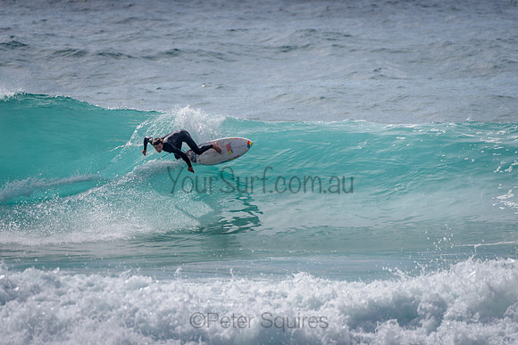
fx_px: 8824
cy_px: 137
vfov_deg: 2.2
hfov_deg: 3.4
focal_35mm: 613
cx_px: 200
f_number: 5.6
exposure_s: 1/2000
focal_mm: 500
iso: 90
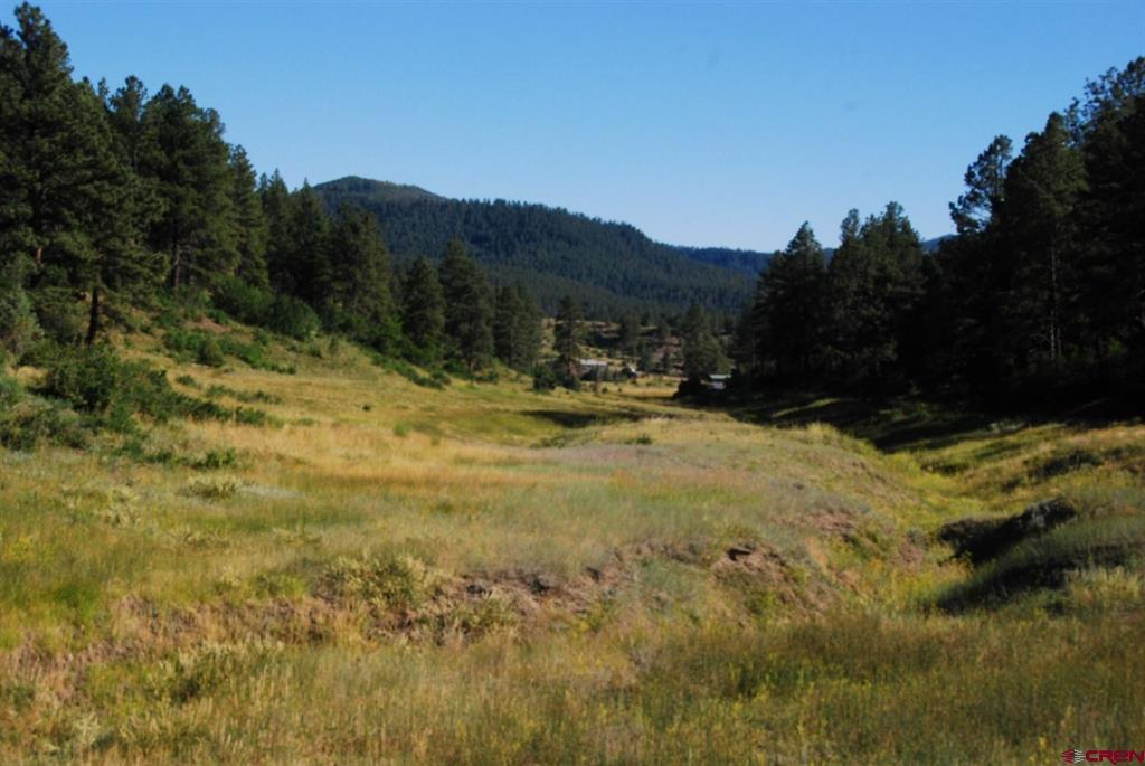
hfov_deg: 31.9
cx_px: 572
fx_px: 2006
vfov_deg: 21.6
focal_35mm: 63
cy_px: 383
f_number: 11
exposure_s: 1/500
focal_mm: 42
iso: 400
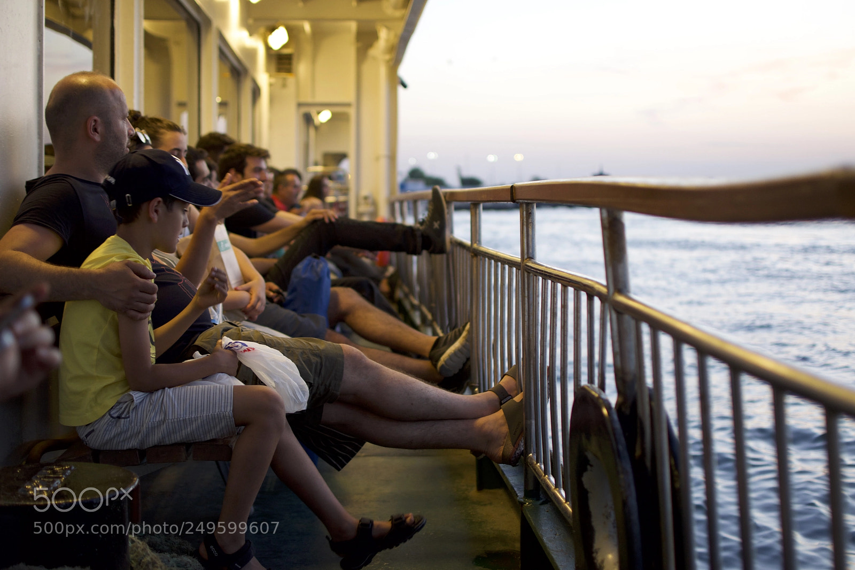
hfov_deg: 37.9
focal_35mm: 52
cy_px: 285
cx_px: 428
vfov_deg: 25.7
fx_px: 1247
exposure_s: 1/60
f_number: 1.8
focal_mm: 35
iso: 400
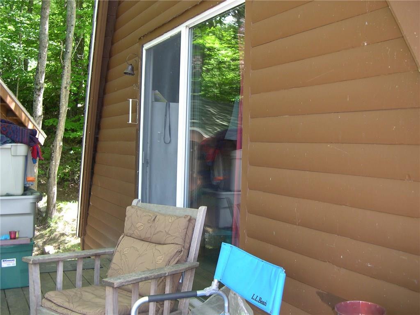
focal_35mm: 38
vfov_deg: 37.7
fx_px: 461
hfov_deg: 49.0
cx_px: 210
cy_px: 158
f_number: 2.8
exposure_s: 1/30
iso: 100
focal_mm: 8
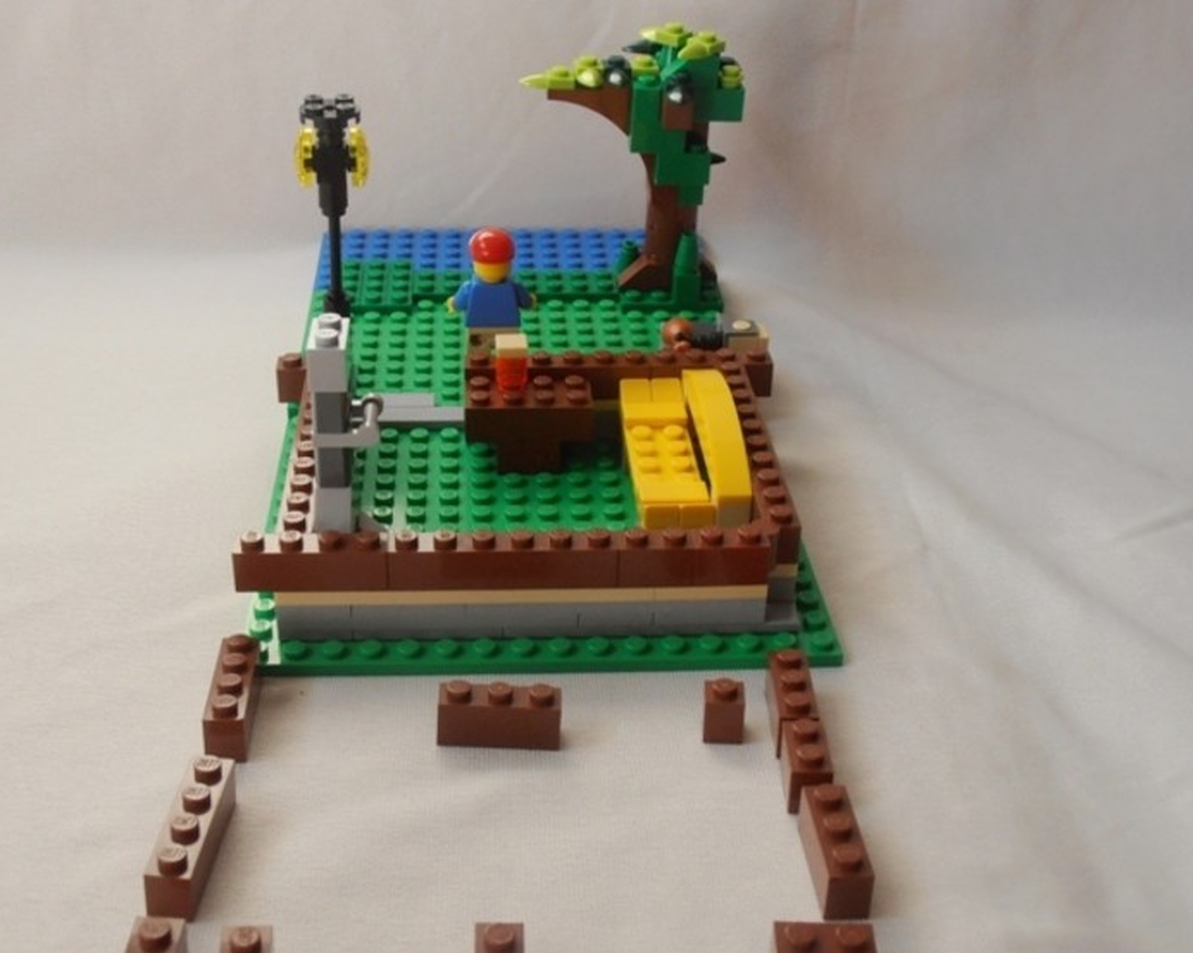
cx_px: 534
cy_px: 556
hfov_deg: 39.5
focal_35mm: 47
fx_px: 1659
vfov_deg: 32.0
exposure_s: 1/80
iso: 80
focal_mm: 6.61
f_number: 3.9
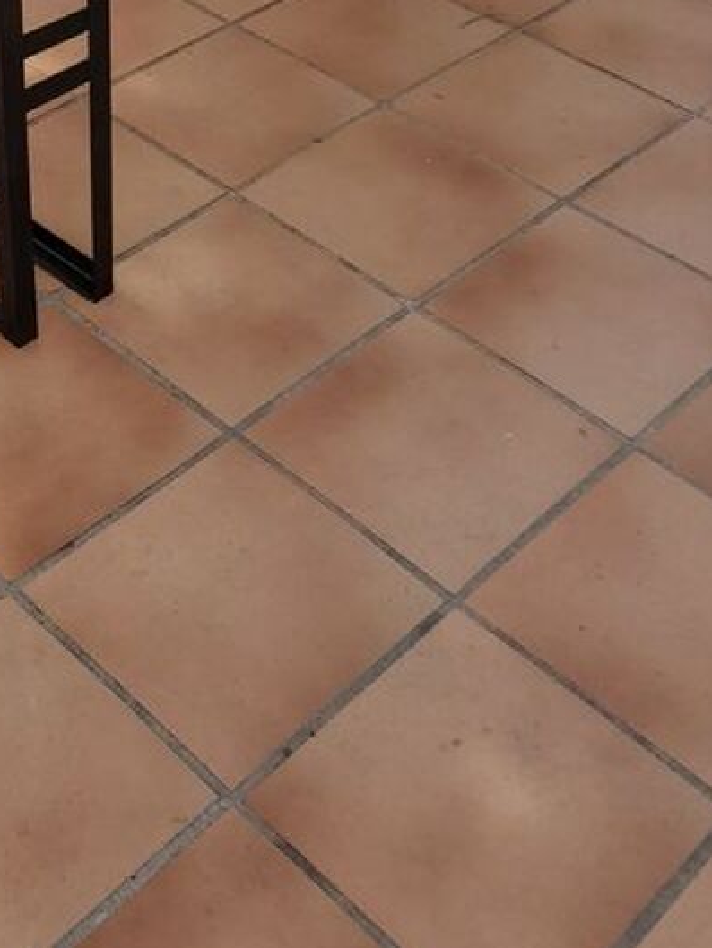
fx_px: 1727
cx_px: 213
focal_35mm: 63
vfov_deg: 28.0
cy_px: -96
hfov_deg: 23.1
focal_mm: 4.6
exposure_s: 1/536
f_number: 2
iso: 20
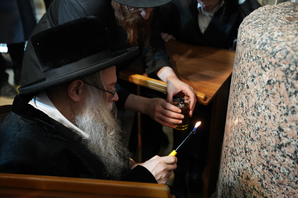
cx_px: 150
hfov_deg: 50.2
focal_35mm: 38
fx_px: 318
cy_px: 100
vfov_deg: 34.7
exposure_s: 1/125
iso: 2500
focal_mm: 37.4
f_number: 3.5
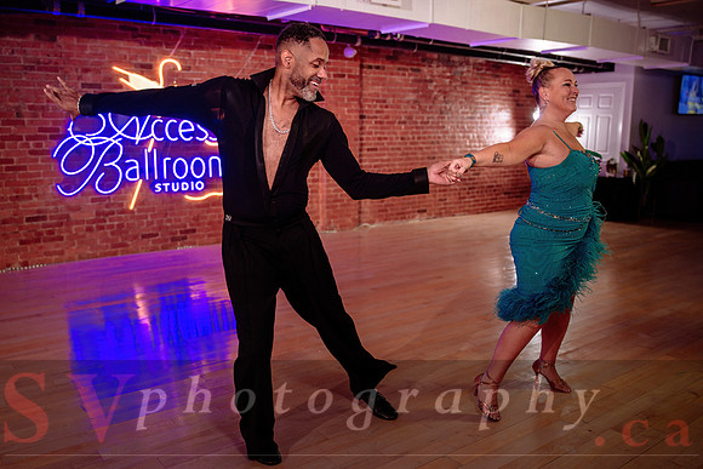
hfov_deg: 61.5
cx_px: 324
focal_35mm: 30
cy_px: 253
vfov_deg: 43.4
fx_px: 590
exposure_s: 1/400
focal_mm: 28
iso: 800
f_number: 2
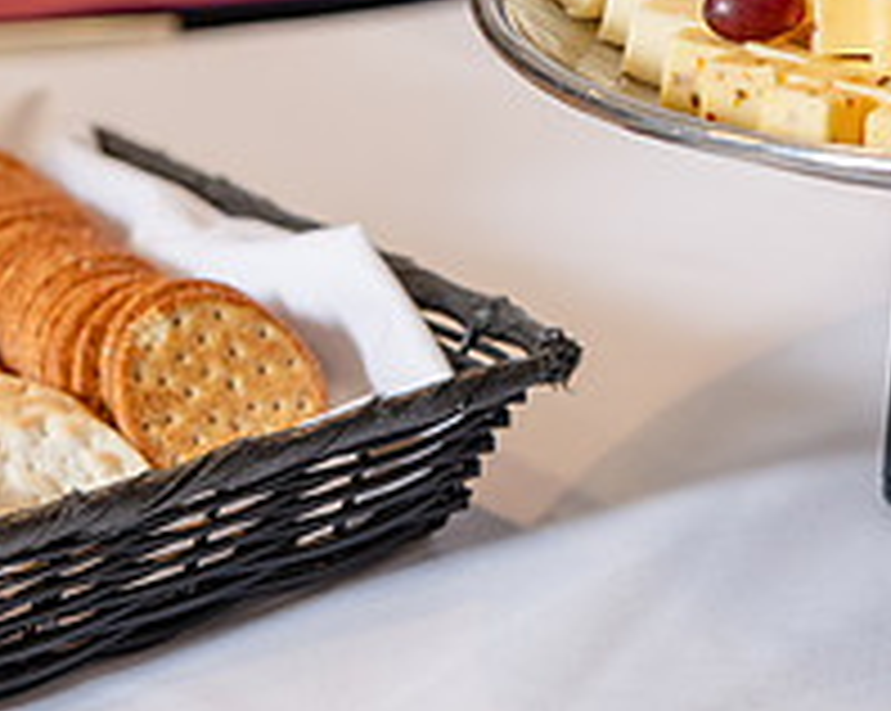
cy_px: 43
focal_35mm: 372
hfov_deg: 5.2
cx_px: 904
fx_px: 9800
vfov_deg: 4.2
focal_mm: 135
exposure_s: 1/200
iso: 400
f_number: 4
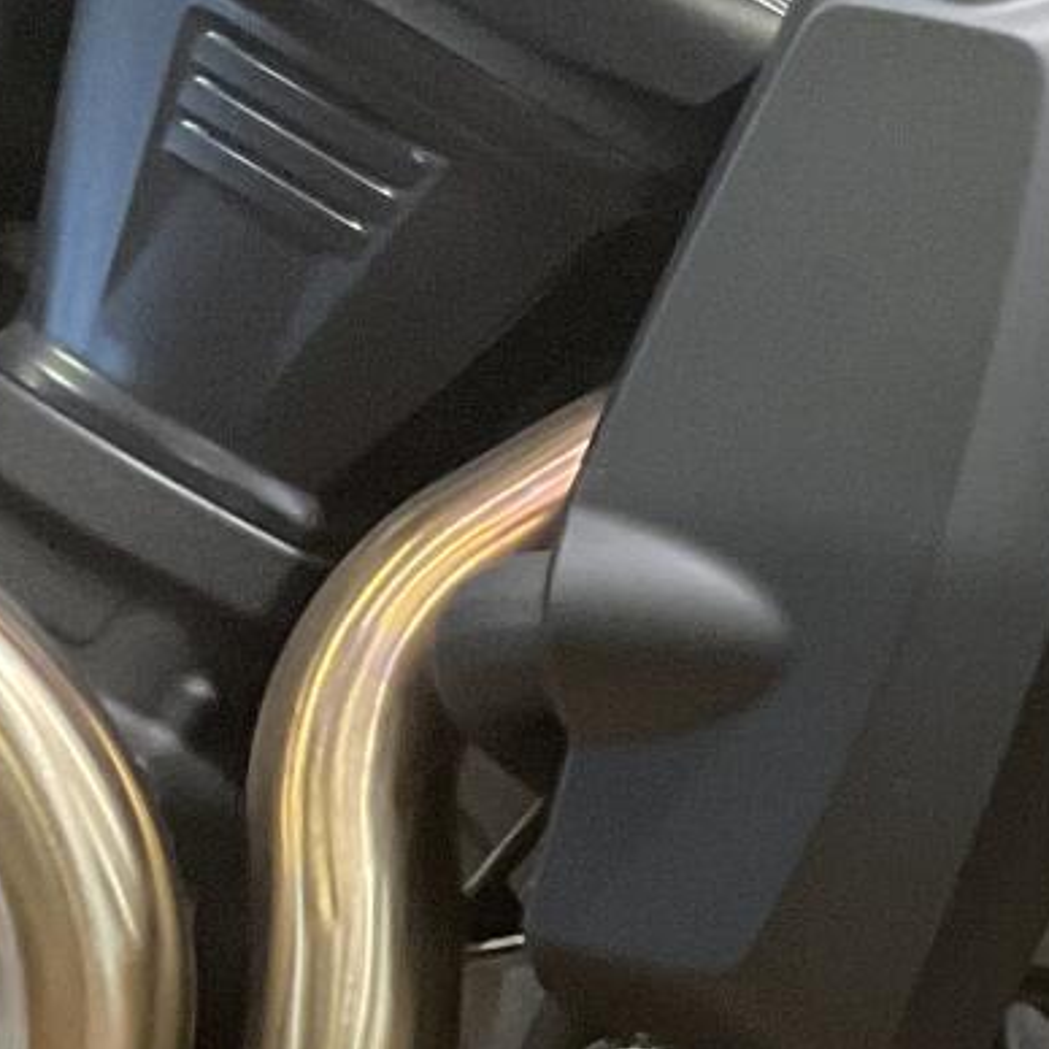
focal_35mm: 132
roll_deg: -0.1
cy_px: 1244
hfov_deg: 11.5
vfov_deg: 12.9
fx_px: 4526
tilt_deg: -20.4
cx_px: 2274
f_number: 1.8
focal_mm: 3
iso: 160
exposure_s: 1/60
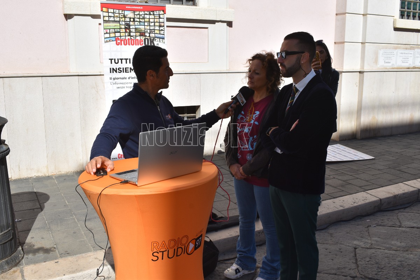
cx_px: 210
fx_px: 420
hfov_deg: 53.1
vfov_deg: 36.9
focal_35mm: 36
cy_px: 140
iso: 100
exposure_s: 1/200
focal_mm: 24
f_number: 11
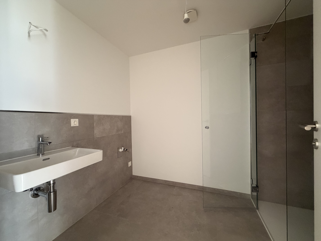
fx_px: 130
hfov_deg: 102.1
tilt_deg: -0.8
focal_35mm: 14
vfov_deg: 85.7
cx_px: 160
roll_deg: +1.3
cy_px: 120
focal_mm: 2.22
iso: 400
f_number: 2.2
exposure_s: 1/60
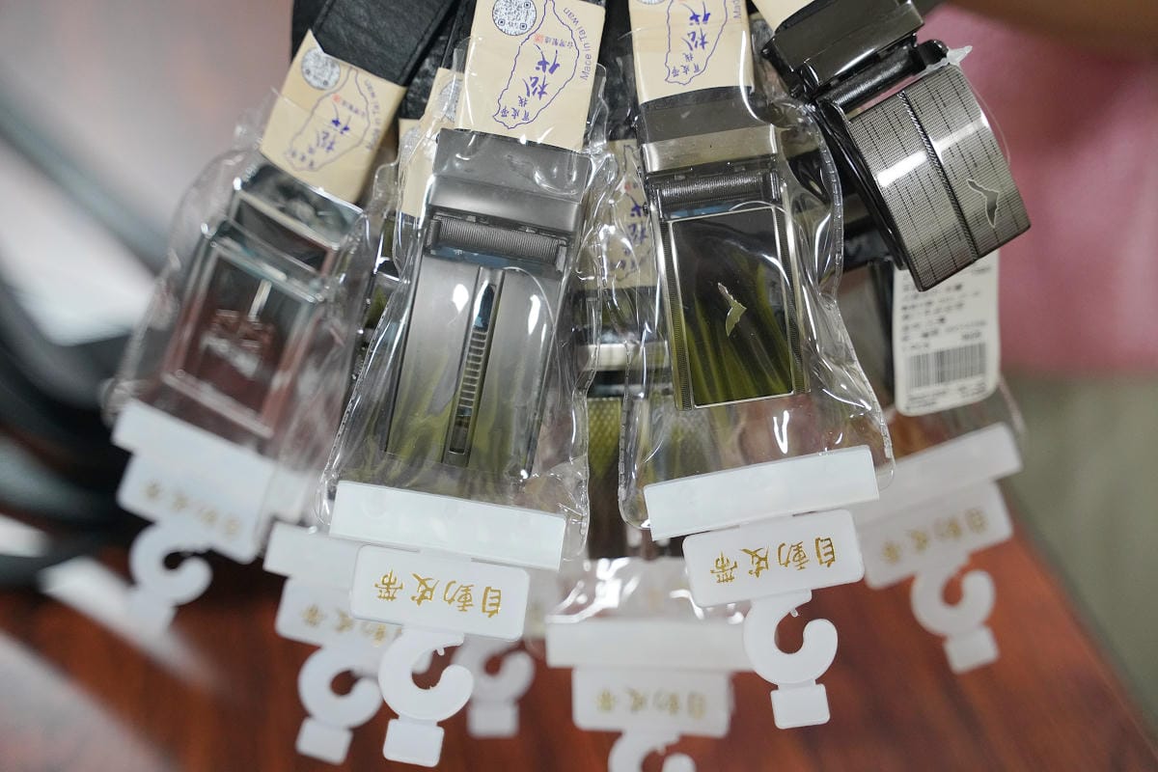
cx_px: 579
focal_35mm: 61
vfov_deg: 22.3
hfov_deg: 32.9
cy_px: 386
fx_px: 1962
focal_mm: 61
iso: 4000
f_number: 2.8
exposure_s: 1/160
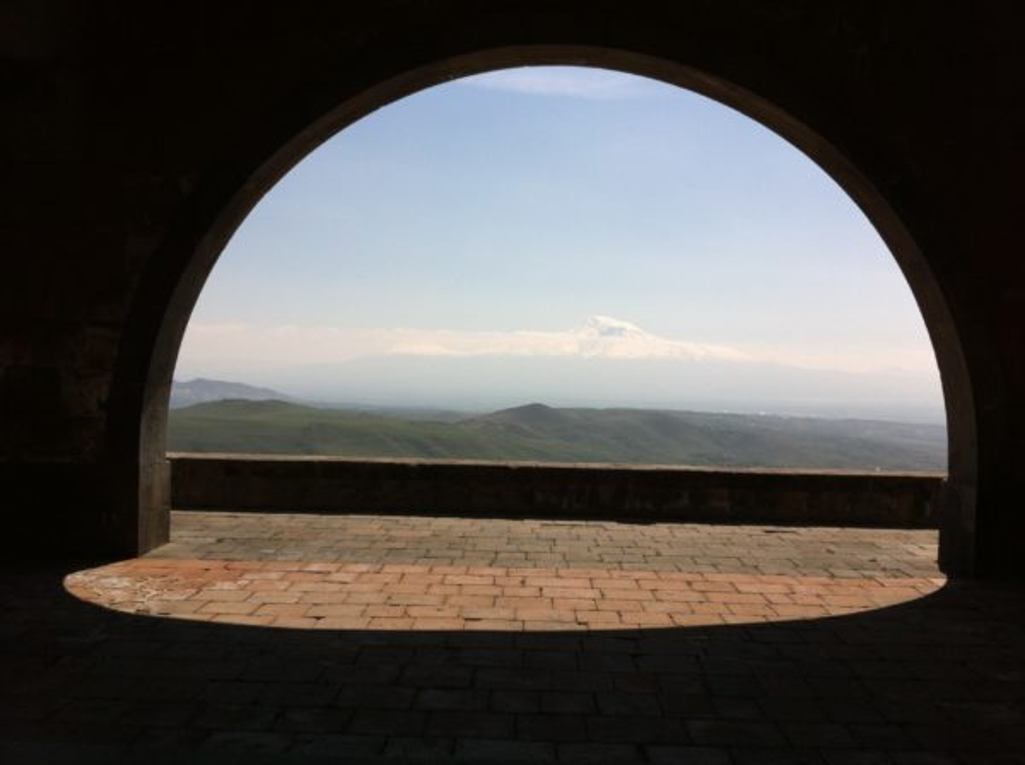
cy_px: 382
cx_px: 512
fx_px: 1035
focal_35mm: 35
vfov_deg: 40.6
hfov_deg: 52.7
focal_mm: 3.85
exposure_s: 1/2742
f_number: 2.8
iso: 80
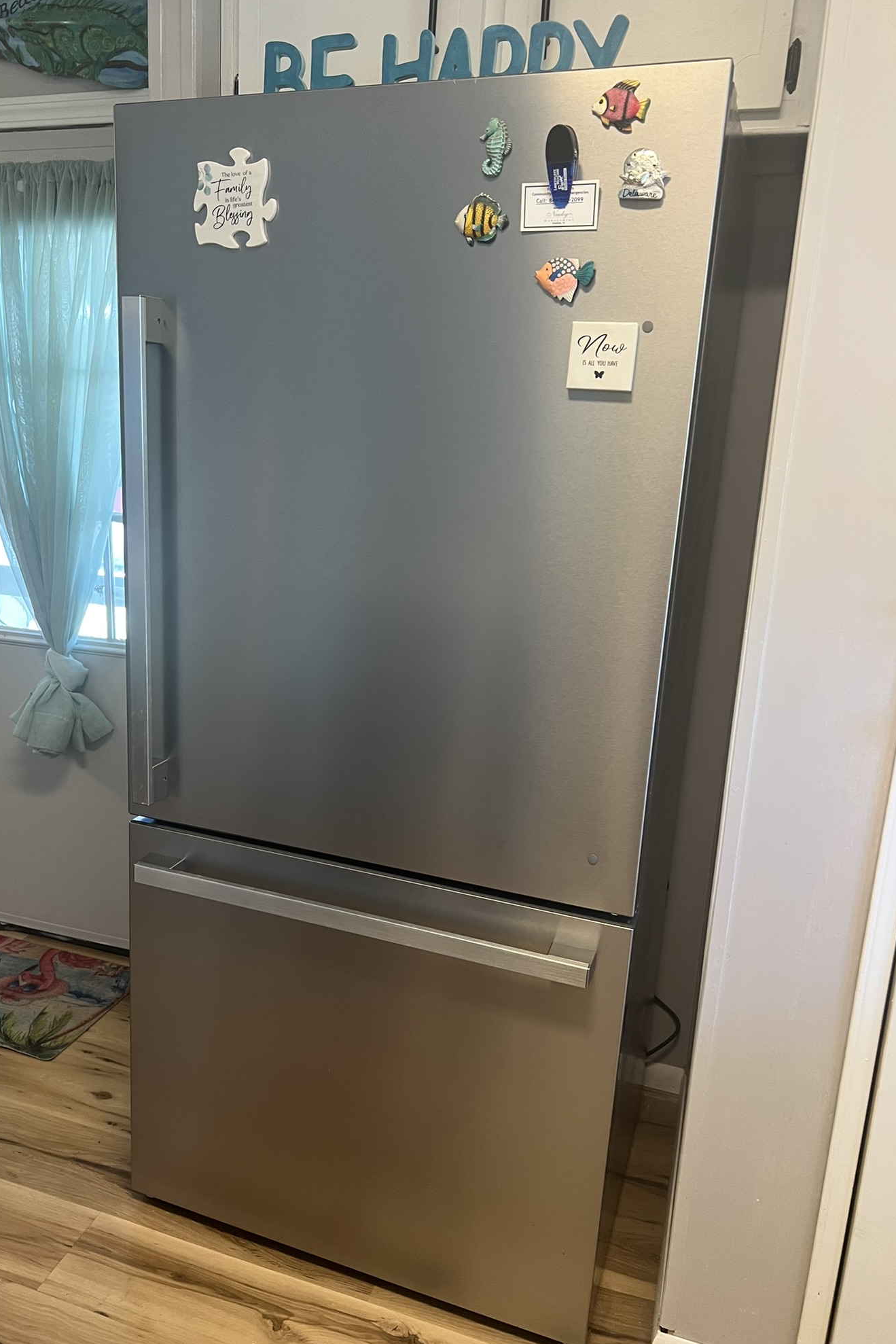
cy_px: 677
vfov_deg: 65.5
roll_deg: -2.6
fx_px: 1045
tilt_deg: -11.8
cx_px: 377
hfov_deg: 46.2
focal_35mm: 28
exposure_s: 1/62
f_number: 1.5
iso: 125
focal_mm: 5.7
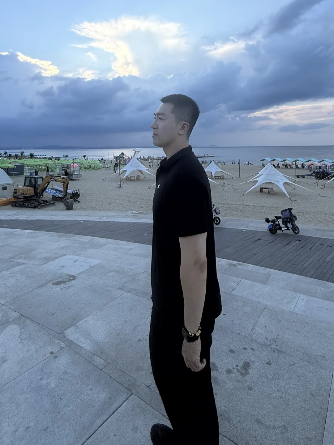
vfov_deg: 102.1
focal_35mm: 14
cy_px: 222
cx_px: 167
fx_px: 180
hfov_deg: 85.7
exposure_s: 1/820
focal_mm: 2.22
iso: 64
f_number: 2.2
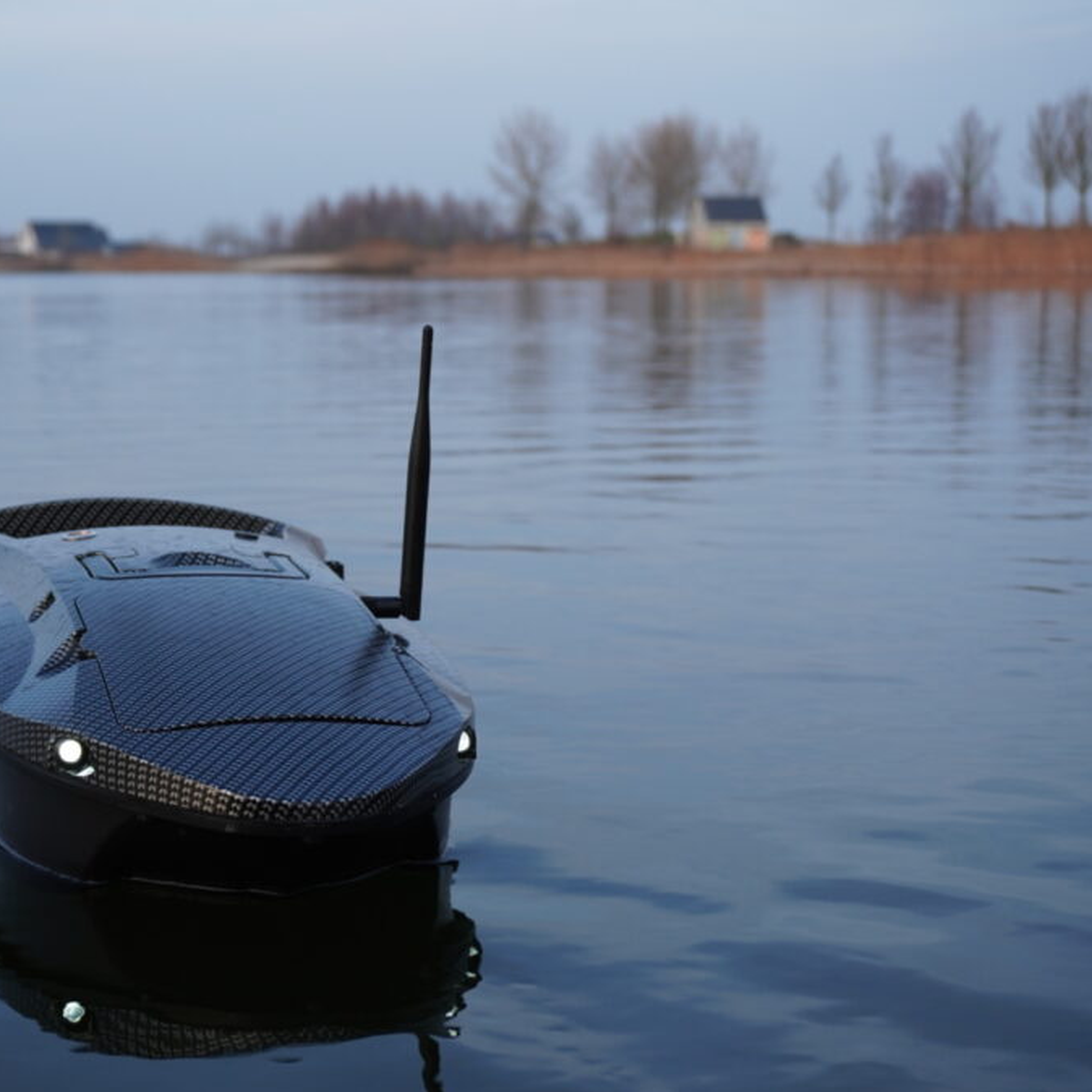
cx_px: 355
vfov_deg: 27.7
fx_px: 2213
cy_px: 552
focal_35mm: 62
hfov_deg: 27.5
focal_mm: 32
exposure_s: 1/160
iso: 320
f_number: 5
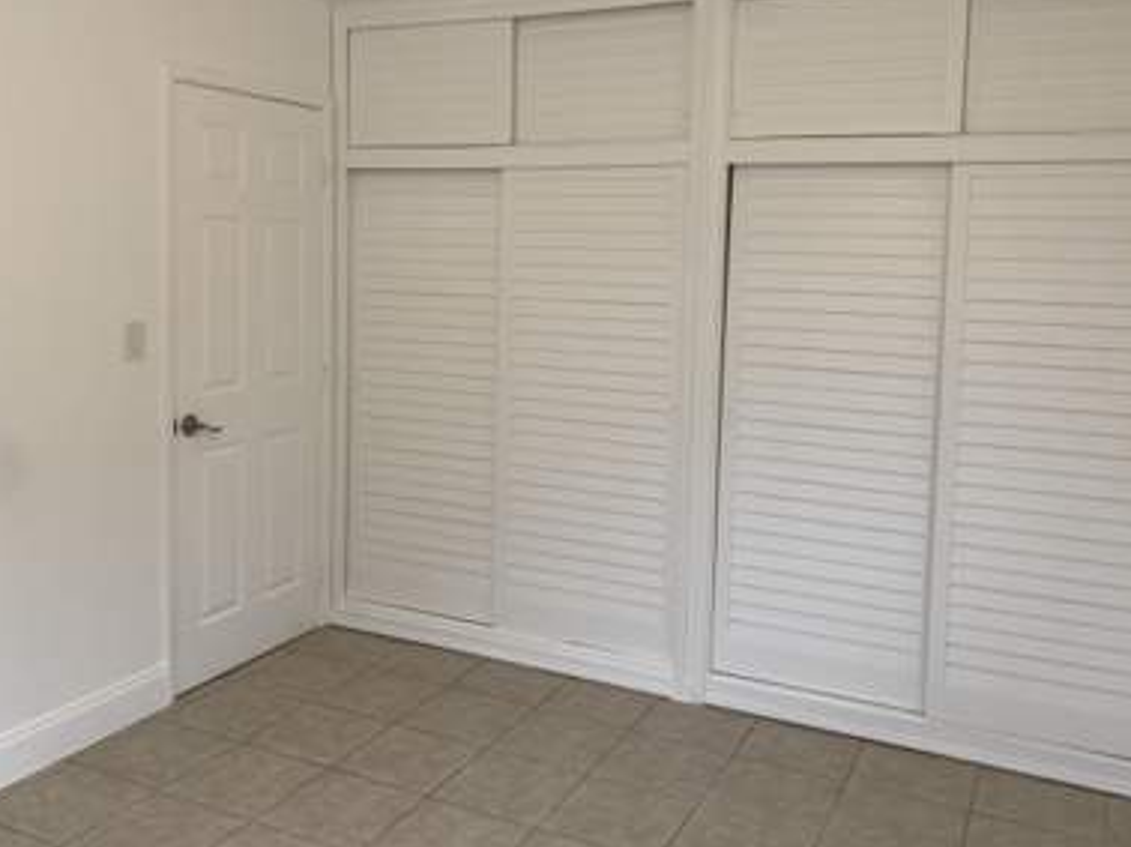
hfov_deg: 55.4
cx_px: 539
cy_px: 334
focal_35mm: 33
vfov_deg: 42.7
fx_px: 1078
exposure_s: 1/60
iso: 80
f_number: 1.8
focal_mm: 4.25
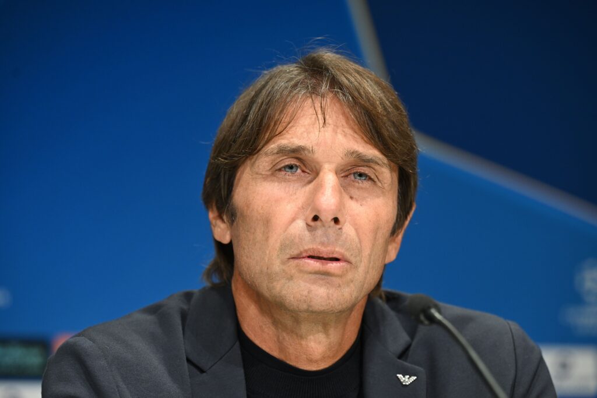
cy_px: 199
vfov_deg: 10.2
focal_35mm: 135
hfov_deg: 15.2
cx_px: 298
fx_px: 2239
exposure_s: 1/500
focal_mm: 135
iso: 1600
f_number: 4
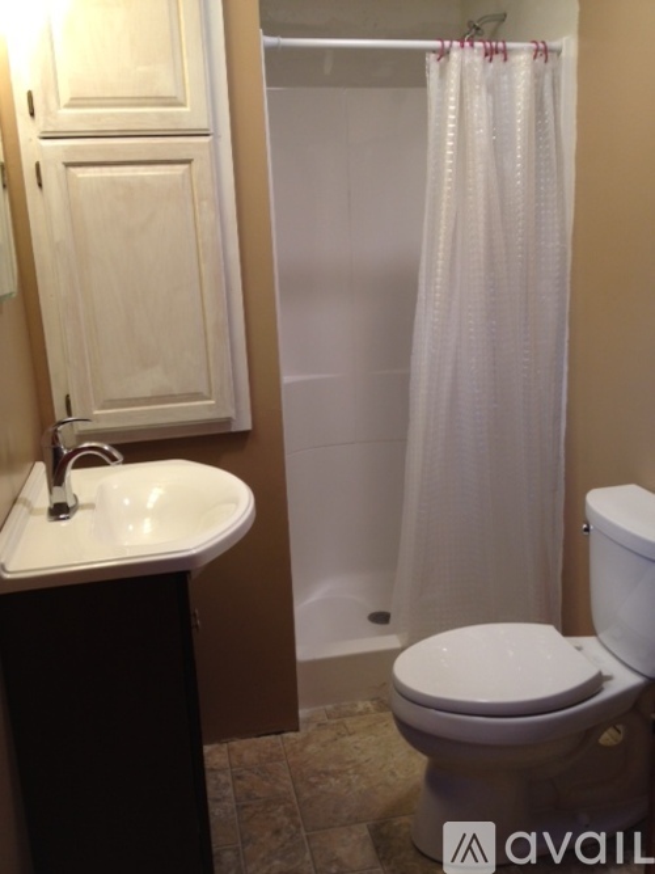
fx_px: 883
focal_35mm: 35
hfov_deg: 40.7
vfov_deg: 52.6
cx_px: 328
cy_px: 437
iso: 64
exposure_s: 1/20
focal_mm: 4.28
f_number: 2.4
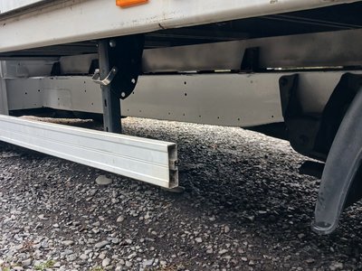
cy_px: 136
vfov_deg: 51.4
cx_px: 181
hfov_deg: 65.3
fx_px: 282
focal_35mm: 27
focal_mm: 4
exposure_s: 1/50
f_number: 1.8
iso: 64
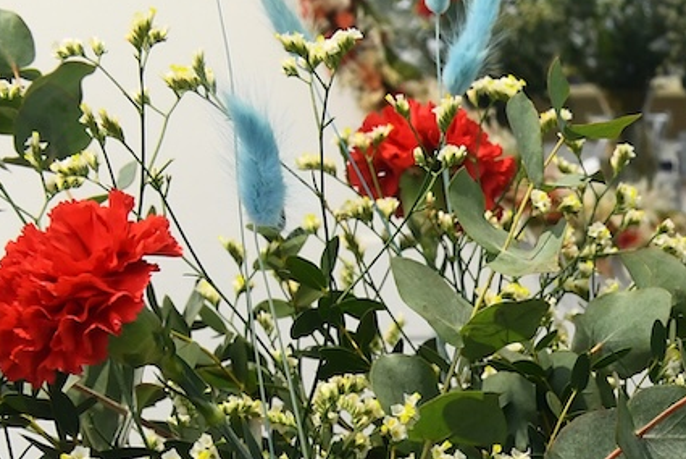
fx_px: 3013
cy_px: 986
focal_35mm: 158
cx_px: 1251
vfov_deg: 8.2
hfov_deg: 11.9
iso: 800
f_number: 9
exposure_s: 1/60
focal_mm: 35
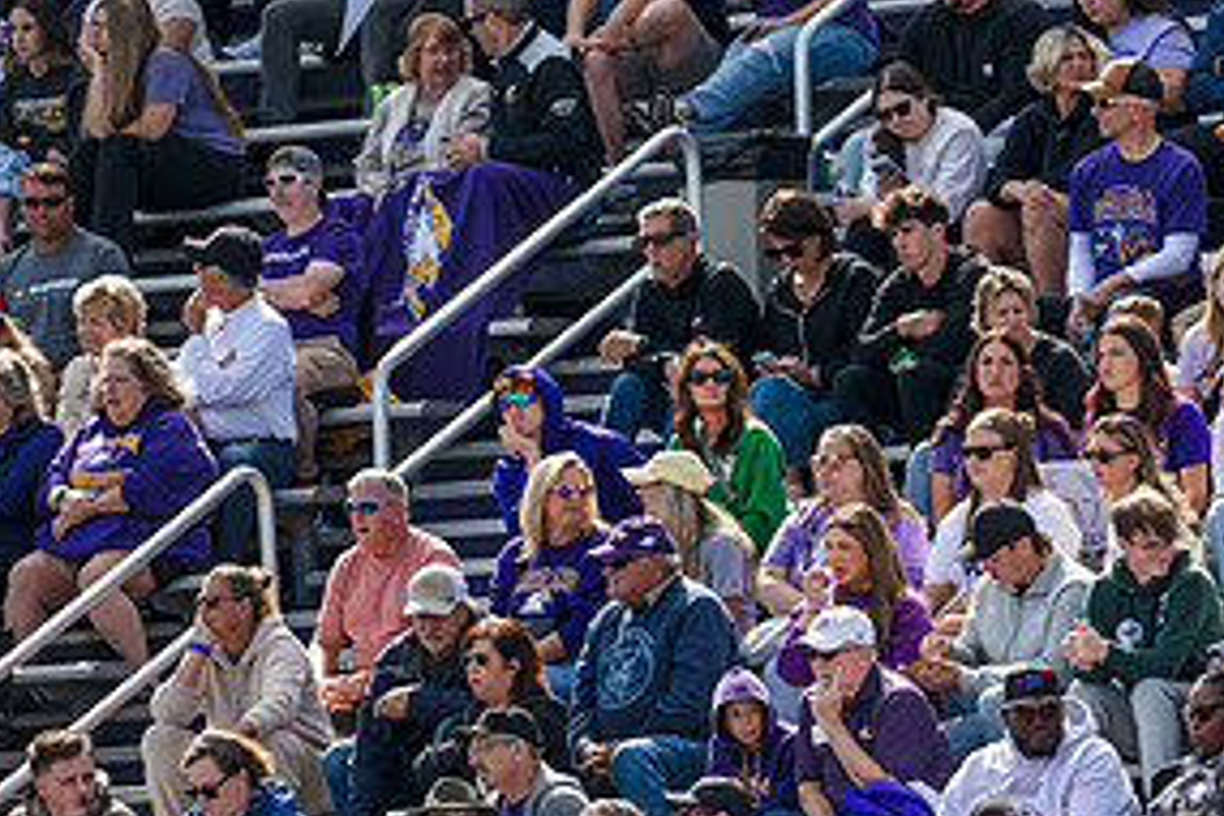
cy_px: 556
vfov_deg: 2.3
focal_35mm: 611
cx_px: 1164
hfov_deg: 3.4
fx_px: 20772
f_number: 3.5
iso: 250
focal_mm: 300
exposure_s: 1/2000
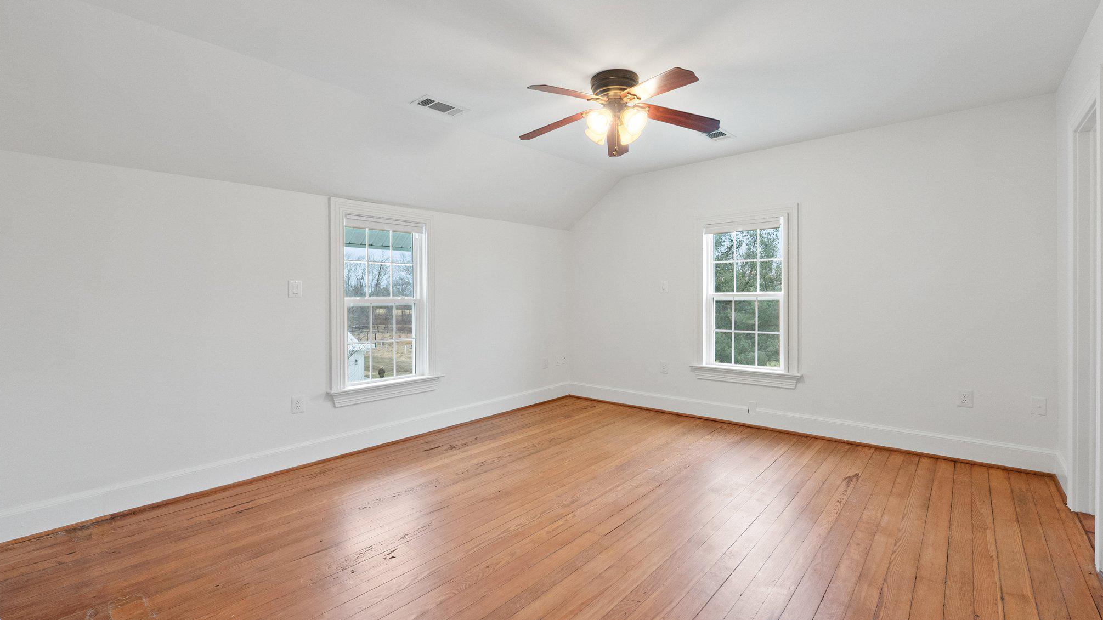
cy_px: 305
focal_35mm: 16
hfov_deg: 99.4
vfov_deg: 67.1
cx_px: 557
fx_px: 468
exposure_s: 1/10
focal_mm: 10
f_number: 8
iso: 800
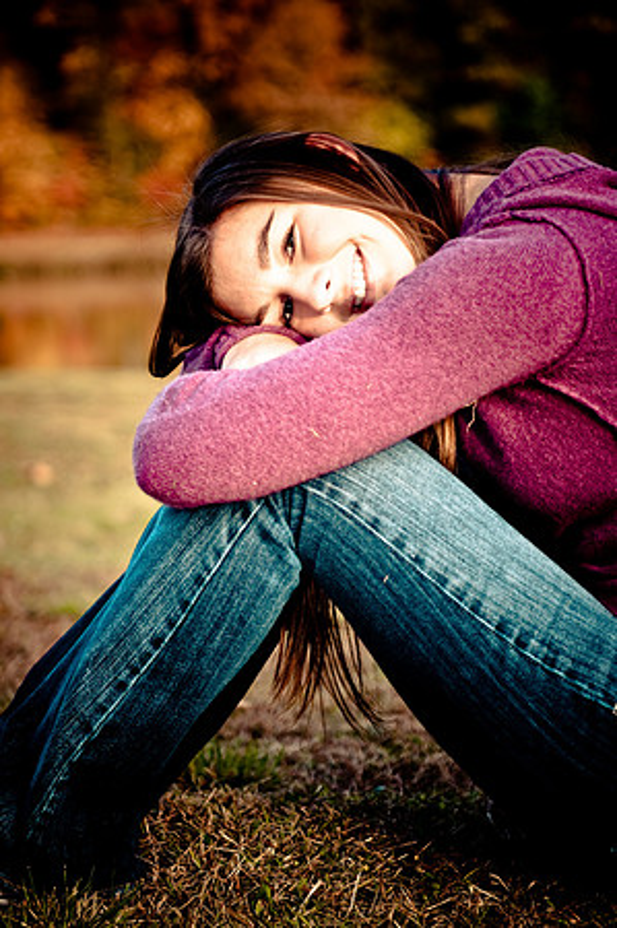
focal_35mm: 105
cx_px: 308
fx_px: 2705
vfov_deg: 19.5
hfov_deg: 13.0
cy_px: 464
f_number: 2.8
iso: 100
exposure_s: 1/160
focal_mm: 70
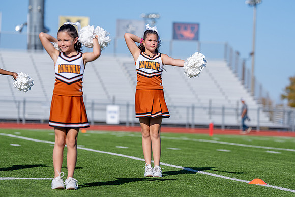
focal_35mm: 161
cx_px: 157
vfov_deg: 8.5
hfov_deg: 12.7
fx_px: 1320
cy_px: 78
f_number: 2.8
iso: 100
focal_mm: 127
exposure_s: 1/2500
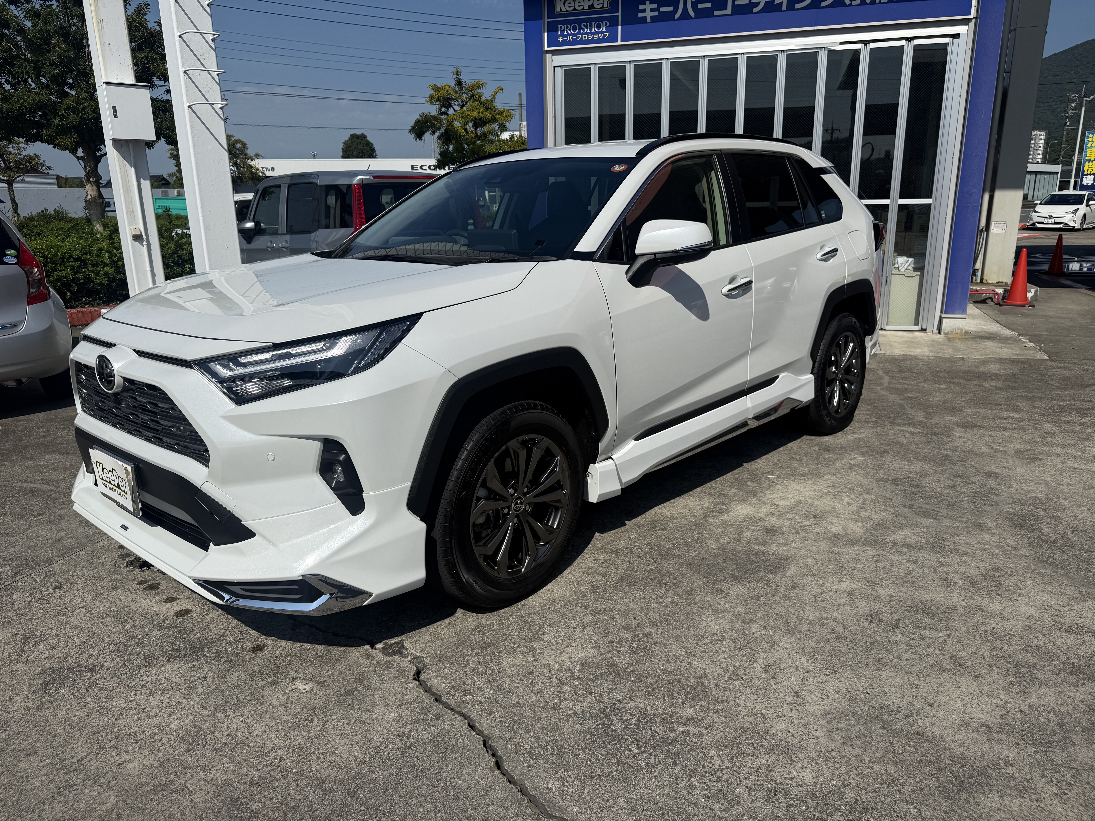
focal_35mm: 24
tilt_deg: -14.8
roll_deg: +1.0
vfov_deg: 56.8
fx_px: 759
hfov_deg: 71.6
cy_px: 410
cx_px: 548
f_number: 1.78
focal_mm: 6.76
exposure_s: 1/11905
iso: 80
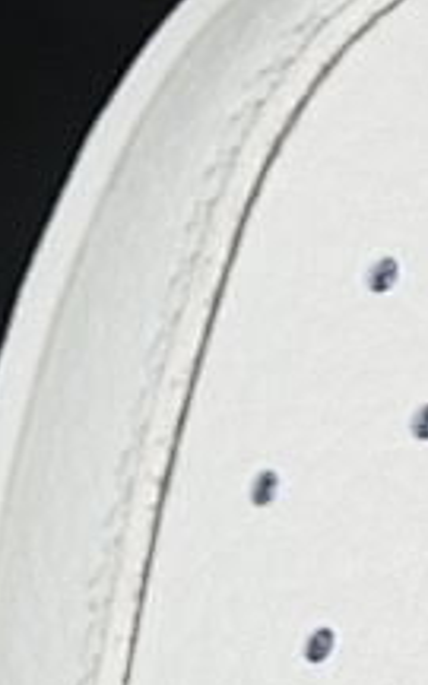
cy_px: 831
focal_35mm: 382
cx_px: 634
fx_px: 7129
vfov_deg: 5.5
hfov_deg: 3.4
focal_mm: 50
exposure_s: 1/80
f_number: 7.1
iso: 160
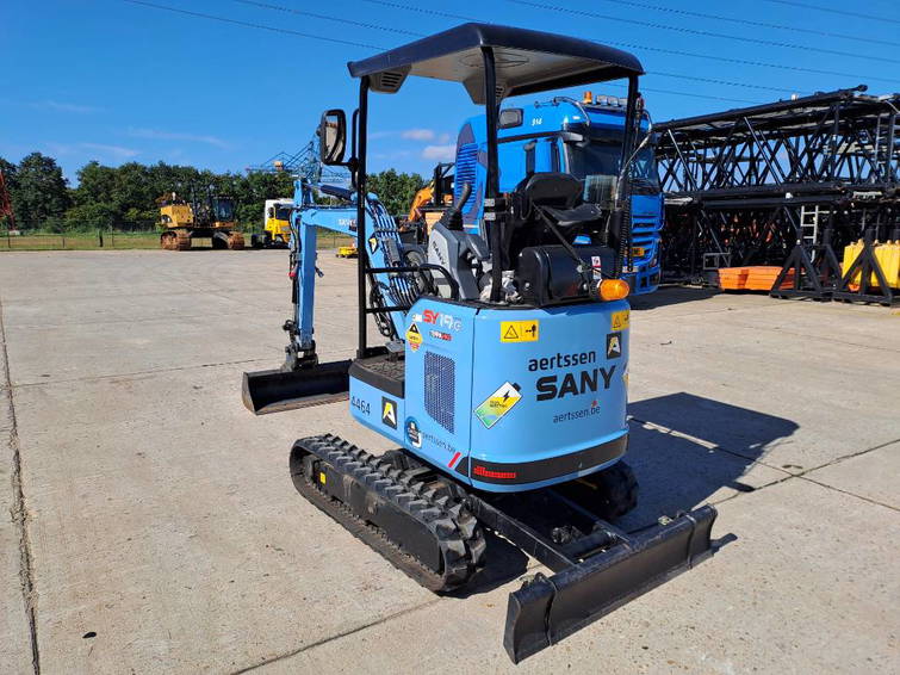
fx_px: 650
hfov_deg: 69.4
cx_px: 450
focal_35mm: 25
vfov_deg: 54.9
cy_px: 338
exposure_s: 1/1610
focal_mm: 4.65
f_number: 1.8
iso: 32
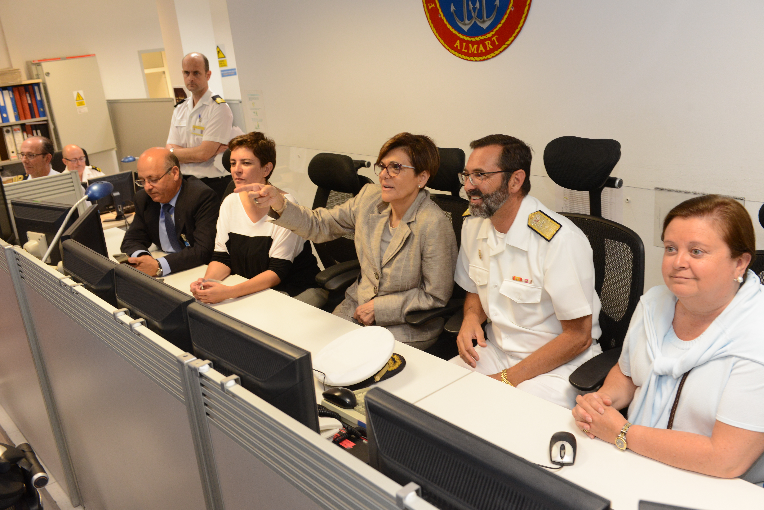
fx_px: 721
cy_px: 255
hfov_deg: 55.8
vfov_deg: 38.9
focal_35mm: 34
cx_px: 382
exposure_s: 1/80
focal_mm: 34
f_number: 5.6
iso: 1600
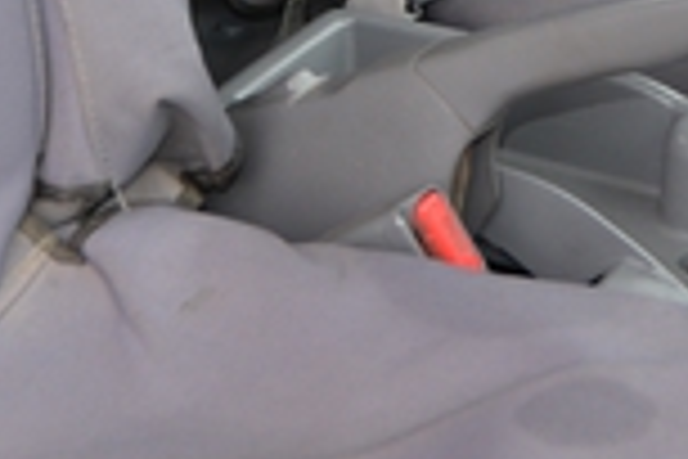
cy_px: -405
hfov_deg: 16.4
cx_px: 760
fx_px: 2312
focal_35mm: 121
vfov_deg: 10.5
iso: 280
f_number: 3.5
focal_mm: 18
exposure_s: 1/125
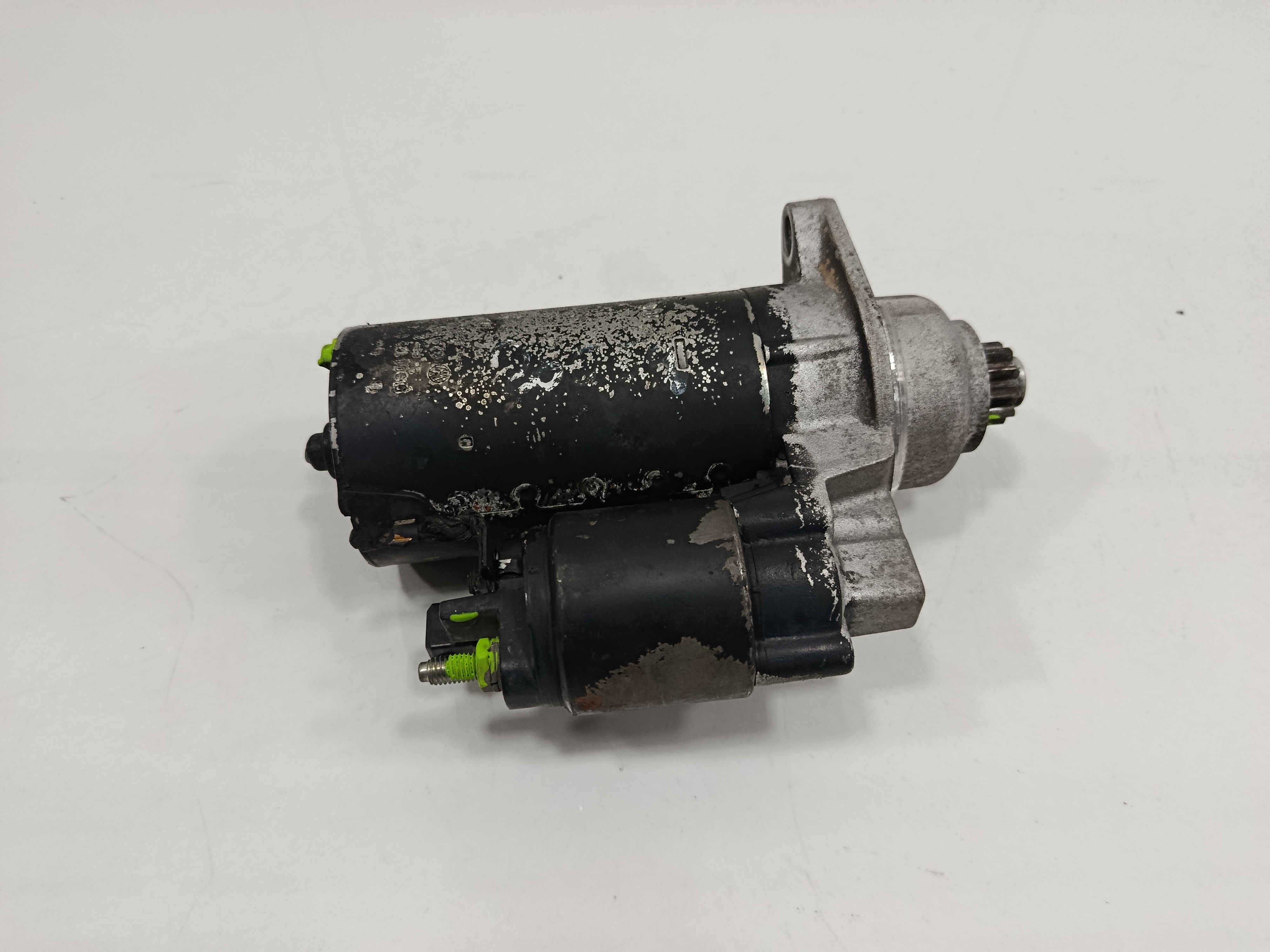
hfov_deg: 71.6
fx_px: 881
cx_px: 635
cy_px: 476
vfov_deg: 56.8
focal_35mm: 24
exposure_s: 1/100
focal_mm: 5.24
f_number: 1.7
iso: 1045
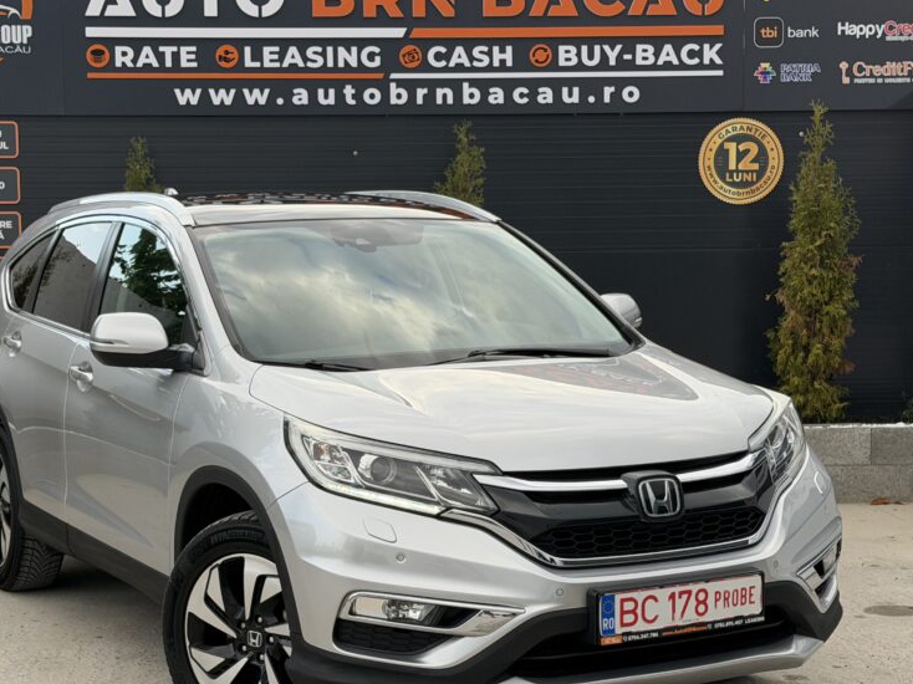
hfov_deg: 28.9
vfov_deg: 21.9
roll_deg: +1.2
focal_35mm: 67
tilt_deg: -4.0
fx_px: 1767
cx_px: 394
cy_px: 395
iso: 80
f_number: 1.78
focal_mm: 6.76
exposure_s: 1/747
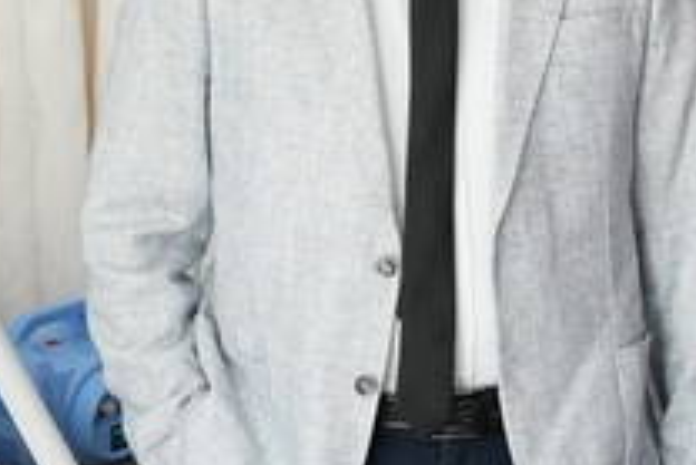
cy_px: 406
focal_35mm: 168
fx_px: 3259
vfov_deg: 8.1
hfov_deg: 12.0
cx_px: 753
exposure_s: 1/100
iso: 1000
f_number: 4
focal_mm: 27.4
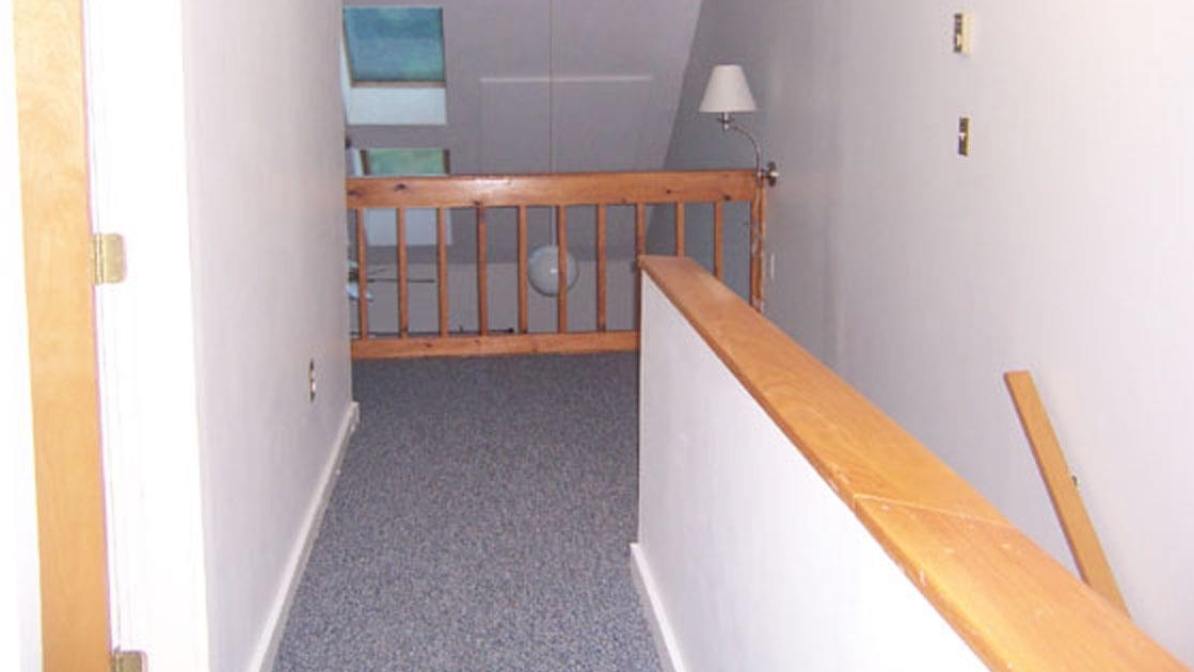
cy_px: 225
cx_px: 599
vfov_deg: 31.8
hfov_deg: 54.0
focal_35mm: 37
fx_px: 1172
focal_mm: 5.5
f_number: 2.8
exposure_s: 1/60
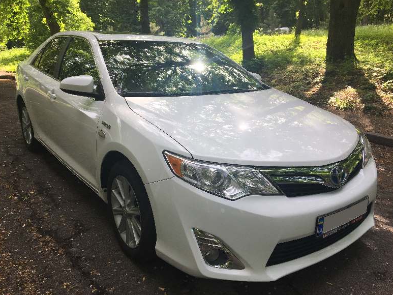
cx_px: 197
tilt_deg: -11.8
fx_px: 341
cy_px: 151
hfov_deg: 60.0
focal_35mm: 30
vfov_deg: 46.8
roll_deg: +2.4
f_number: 2.2
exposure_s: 1/425
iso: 25
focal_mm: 4.15
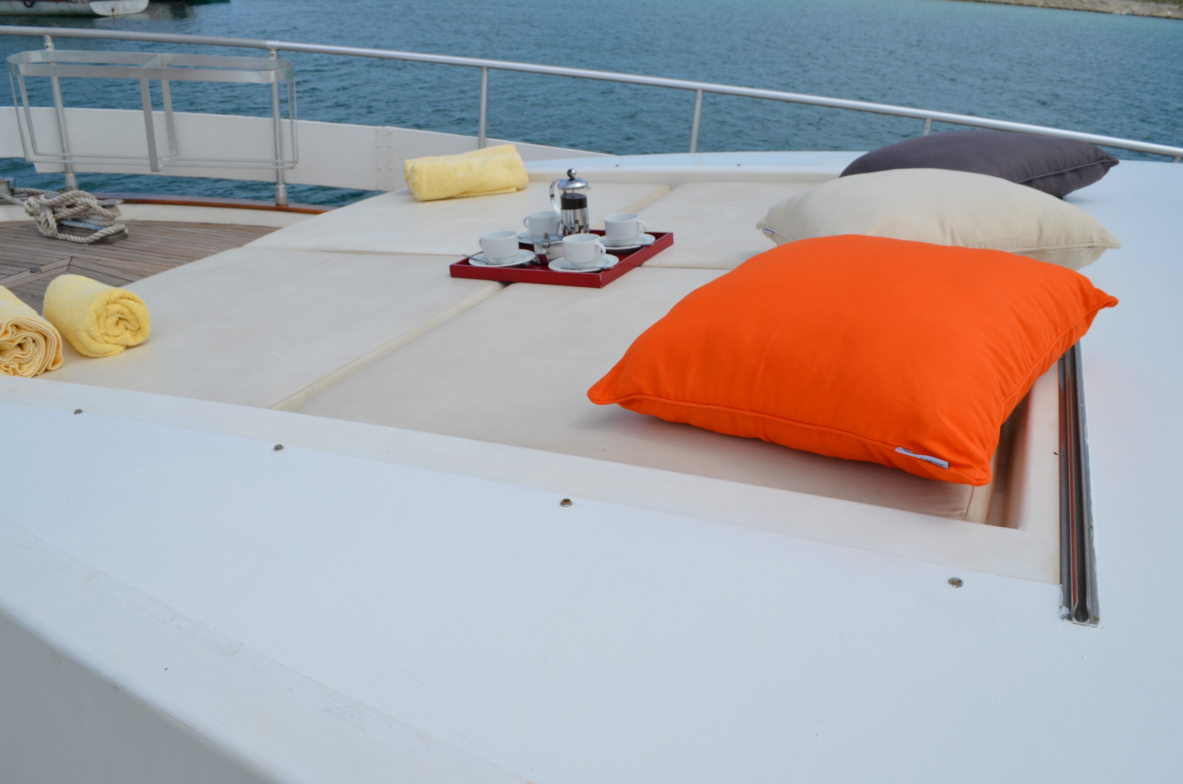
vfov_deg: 47.7
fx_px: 885
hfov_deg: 67.5
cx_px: 592
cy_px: 392
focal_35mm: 27
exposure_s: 1/320
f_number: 9
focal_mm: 18
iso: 100
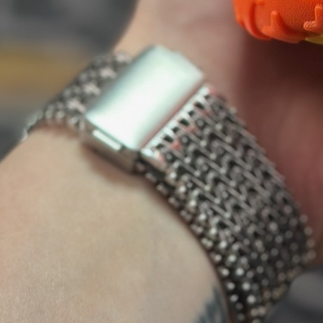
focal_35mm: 173
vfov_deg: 9.6
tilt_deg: -56.8
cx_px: 441
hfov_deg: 9.9
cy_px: -239
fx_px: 1826
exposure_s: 1/797
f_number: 1.78
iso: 80
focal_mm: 6.86
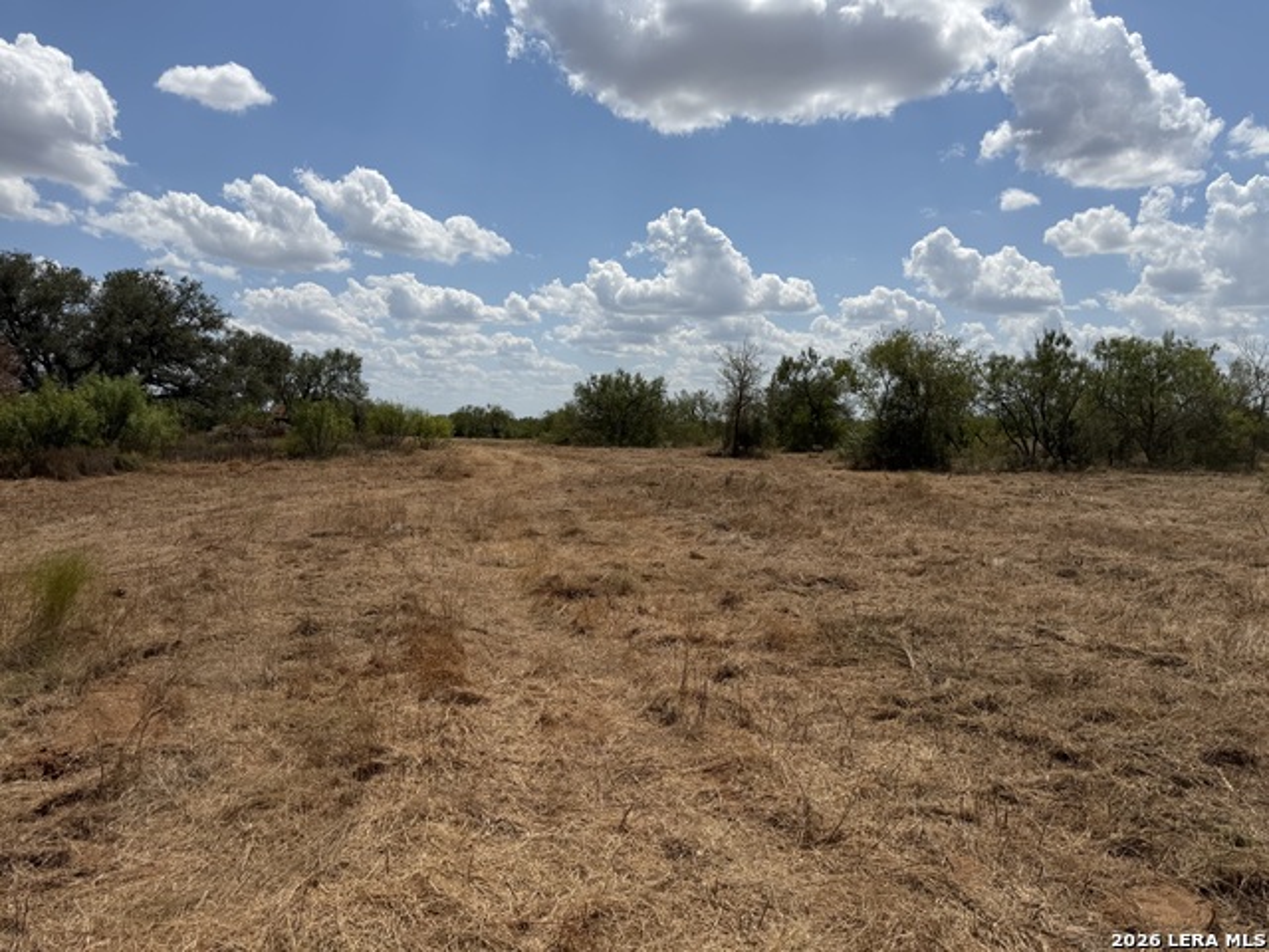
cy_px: 476
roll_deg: -0.3
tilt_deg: -4.2
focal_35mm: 24
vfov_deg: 56.8
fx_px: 880
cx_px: 634
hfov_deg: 71.6
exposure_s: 1/10309
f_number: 1.78
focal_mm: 6.76
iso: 80
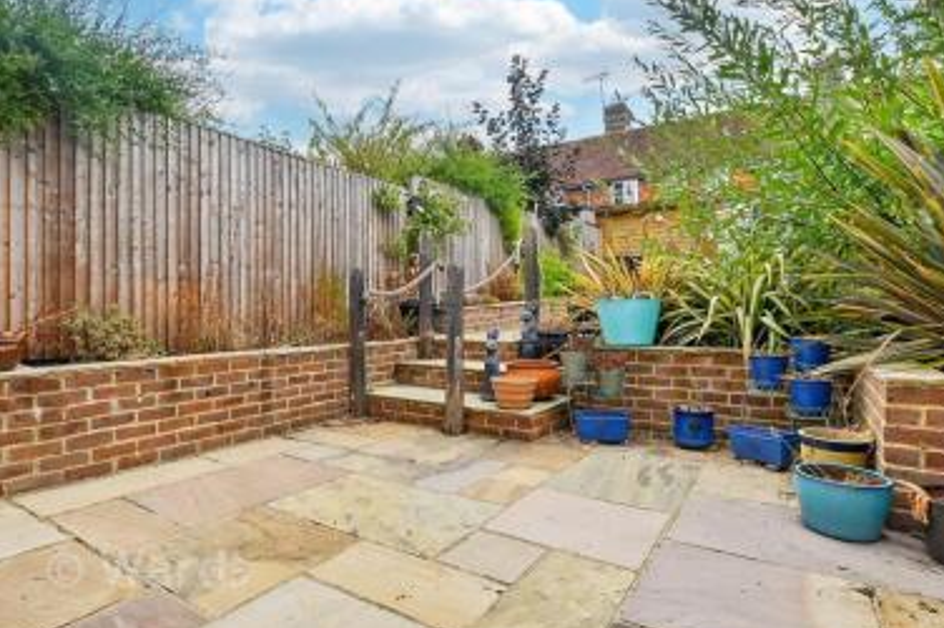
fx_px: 498
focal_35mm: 19
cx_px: 434
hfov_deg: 86.8
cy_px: 295
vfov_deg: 64.4
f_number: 8
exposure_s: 1/125
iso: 160
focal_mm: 10
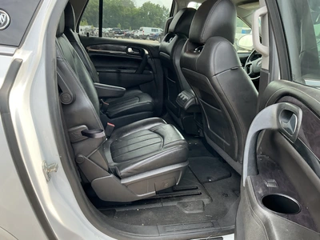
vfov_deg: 49.7
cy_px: 120
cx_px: 160
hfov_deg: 63.4
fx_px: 259
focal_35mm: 28
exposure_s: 1/143
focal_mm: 3
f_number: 1.8
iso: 32
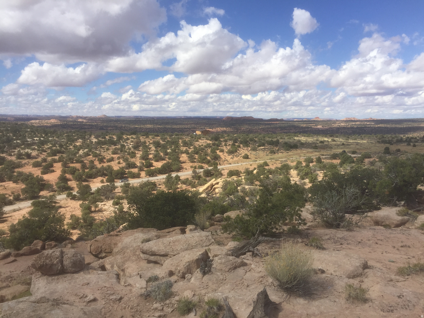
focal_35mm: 29
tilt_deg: -6.8
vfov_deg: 48.2
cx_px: 212
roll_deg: +0.1
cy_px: 159
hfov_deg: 61.7
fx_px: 355
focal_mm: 4.15
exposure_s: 1/2825
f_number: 2.2
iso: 32
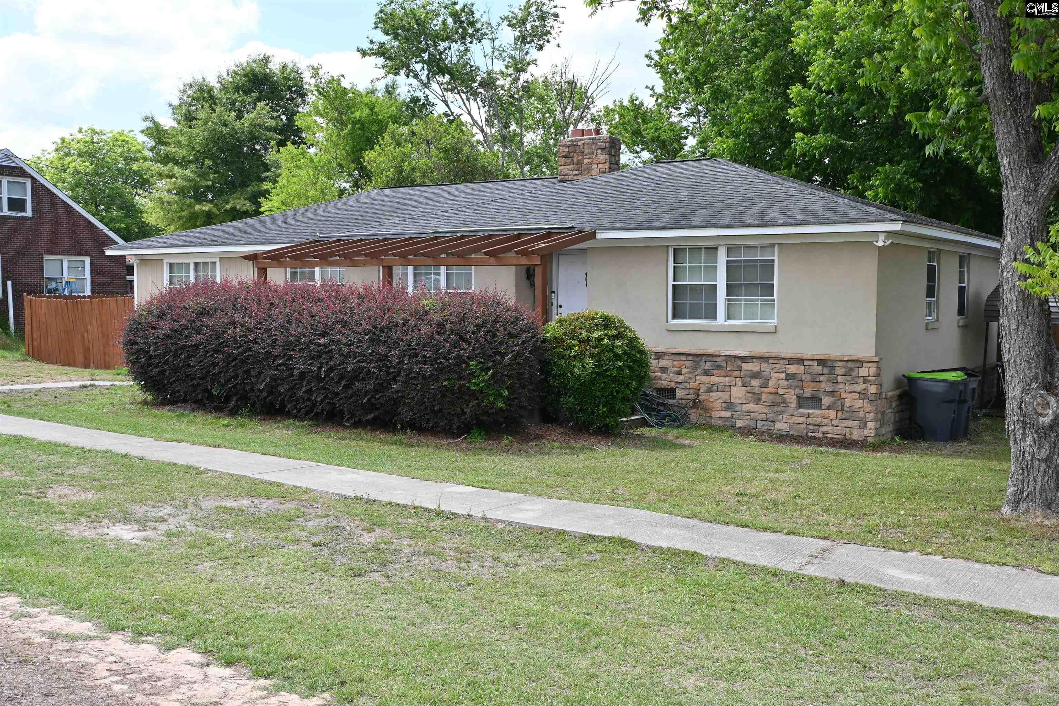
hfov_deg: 54.1
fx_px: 1037
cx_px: 530
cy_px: 353
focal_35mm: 35
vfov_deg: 37.6
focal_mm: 23.5
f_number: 5.6
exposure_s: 1/250
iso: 100
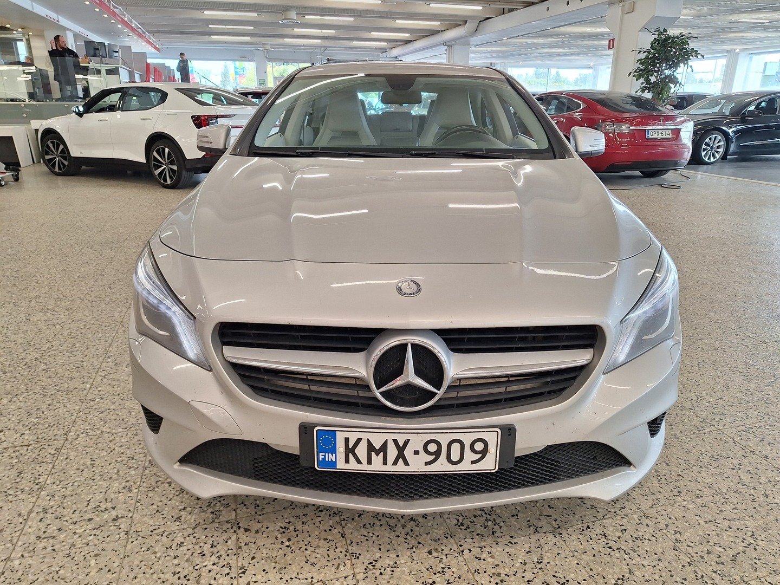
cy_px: 292
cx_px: 390
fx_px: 518
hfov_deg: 73.9
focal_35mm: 23
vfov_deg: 58.9
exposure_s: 1/100
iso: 50
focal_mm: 5.54
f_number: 1.8
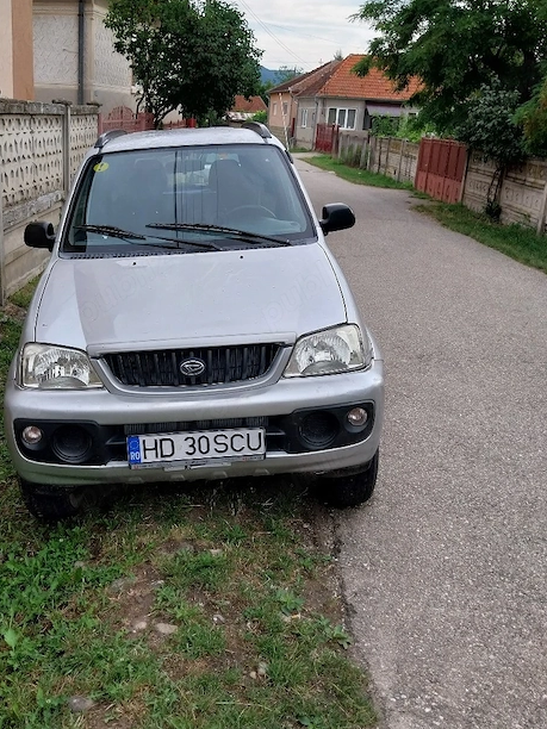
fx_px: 716
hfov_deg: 41.4
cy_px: 295
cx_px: 199
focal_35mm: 34
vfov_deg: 53.6
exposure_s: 1/263
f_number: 1.8
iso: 25
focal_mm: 4
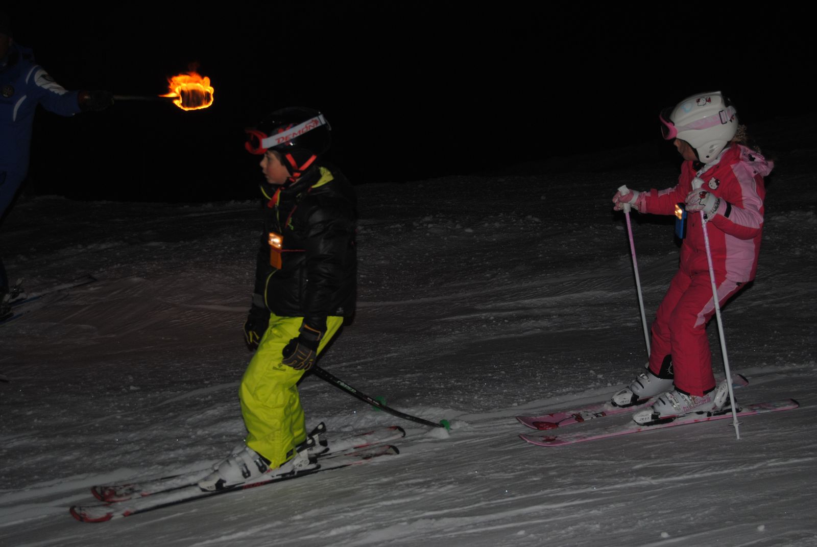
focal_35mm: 75
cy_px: 274
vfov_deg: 18.2
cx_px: 408
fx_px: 1704
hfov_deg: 27.0
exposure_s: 1/60
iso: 200
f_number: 5.6
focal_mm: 50
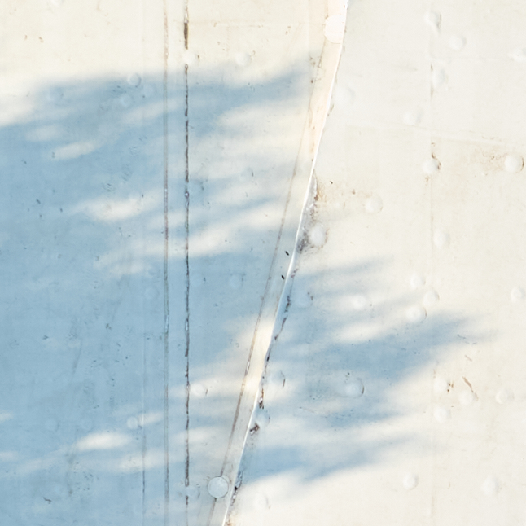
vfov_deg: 10.0
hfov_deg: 9.8
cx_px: 772
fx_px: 2974
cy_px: 513
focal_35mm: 173
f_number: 2.8
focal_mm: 12.29
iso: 150
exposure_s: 1/640
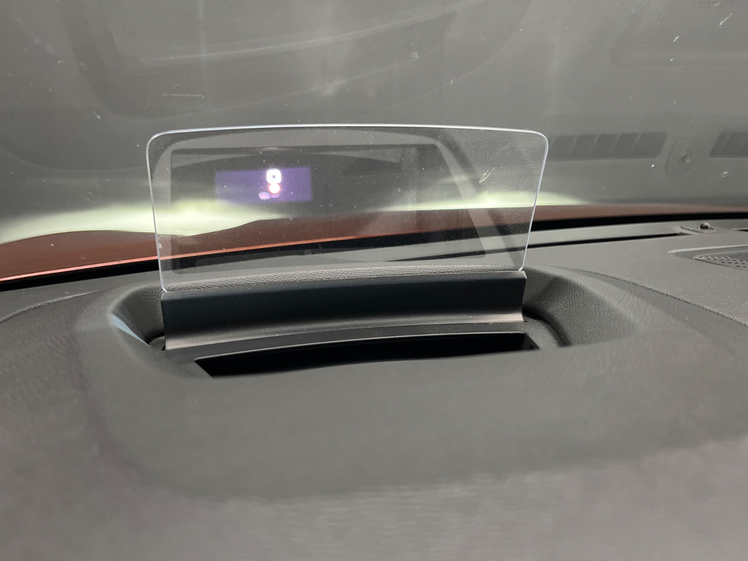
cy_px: 280
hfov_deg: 67.3
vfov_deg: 53.1
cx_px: 374
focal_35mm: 26
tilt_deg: -17.1
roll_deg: +0.1
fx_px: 562
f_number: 1.6
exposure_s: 1/25
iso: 500
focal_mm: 5.1
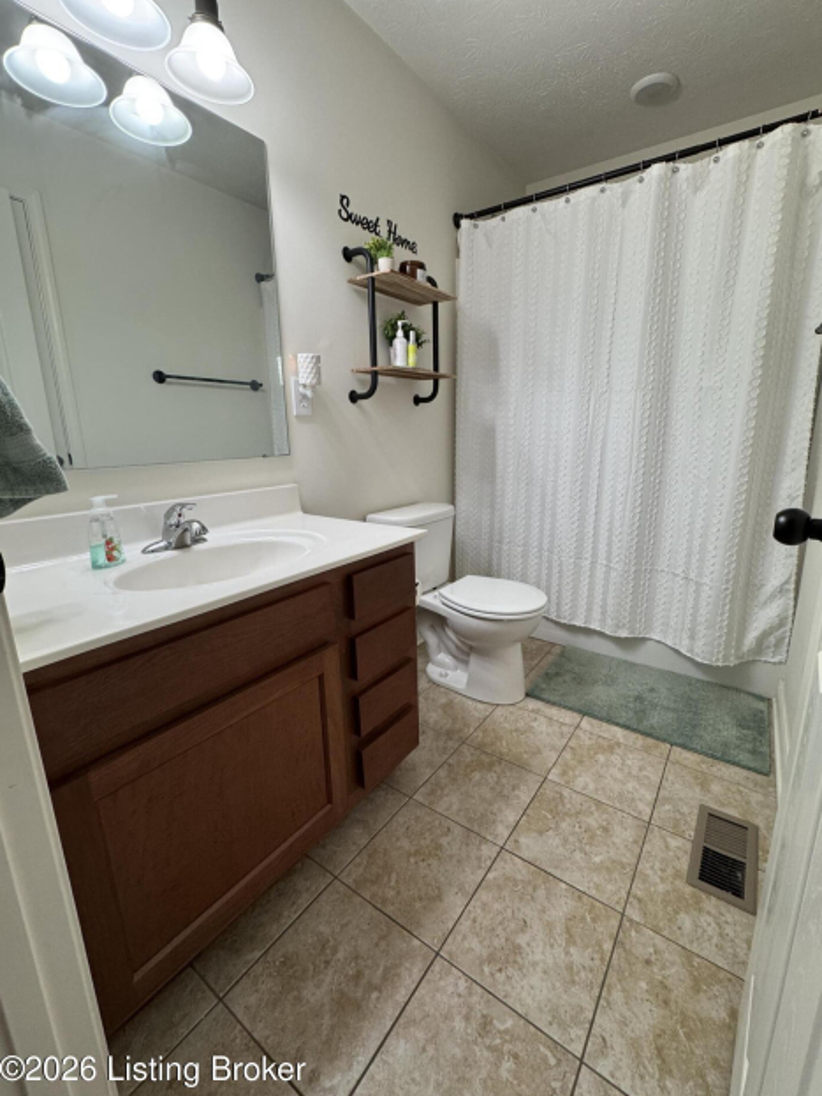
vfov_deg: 98.2
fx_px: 475
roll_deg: +0.9
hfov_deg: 81.6
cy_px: 536
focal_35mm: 15
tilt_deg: -13.2
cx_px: 437
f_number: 2.2
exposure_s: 1/120
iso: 200
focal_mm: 2.22
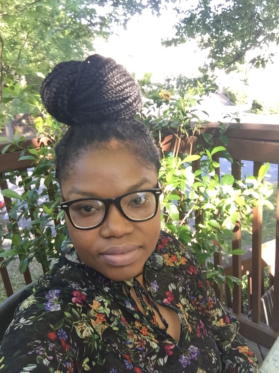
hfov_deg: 45.4
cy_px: 186
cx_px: 140
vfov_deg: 58.4
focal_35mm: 31
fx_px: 333
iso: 32
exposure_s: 1/30
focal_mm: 2.65
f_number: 2.2
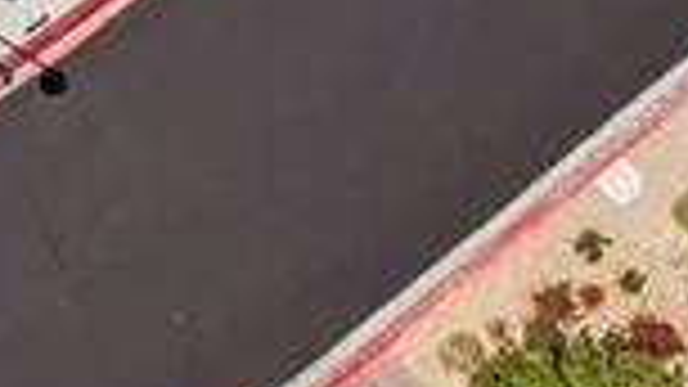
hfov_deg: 12.7
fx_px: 2809
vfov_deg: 7.3
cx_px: -553
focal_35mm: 154
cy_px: -608
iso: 120
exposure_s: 1/2500
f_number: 2.8
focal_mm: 8.4
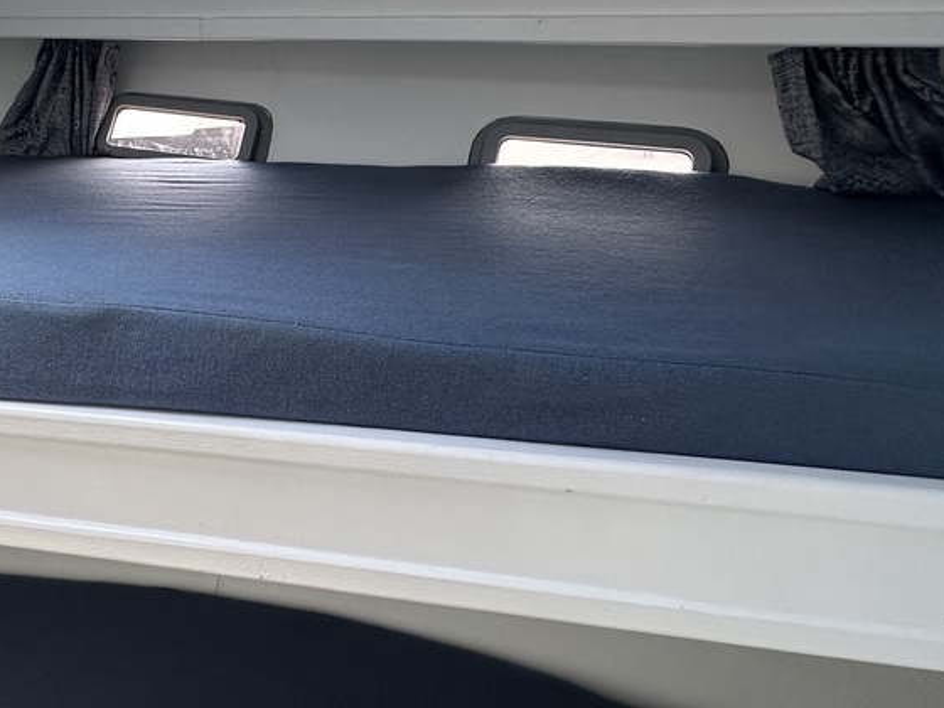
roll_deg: +1.1
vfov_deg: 45.8
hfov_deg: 54.8
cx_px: 158
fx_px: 818
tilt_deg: -10.0
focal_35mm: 30
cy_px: 212
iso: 160
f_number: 2.2
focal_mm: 2.22
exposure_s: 1/99
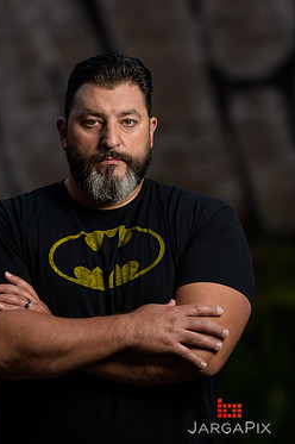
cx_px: 123
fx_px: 2007
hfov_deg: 8.4
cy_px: 192
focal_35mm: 163
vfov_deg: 12.6
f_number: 2
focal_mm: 135
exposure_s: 1/250
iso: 200
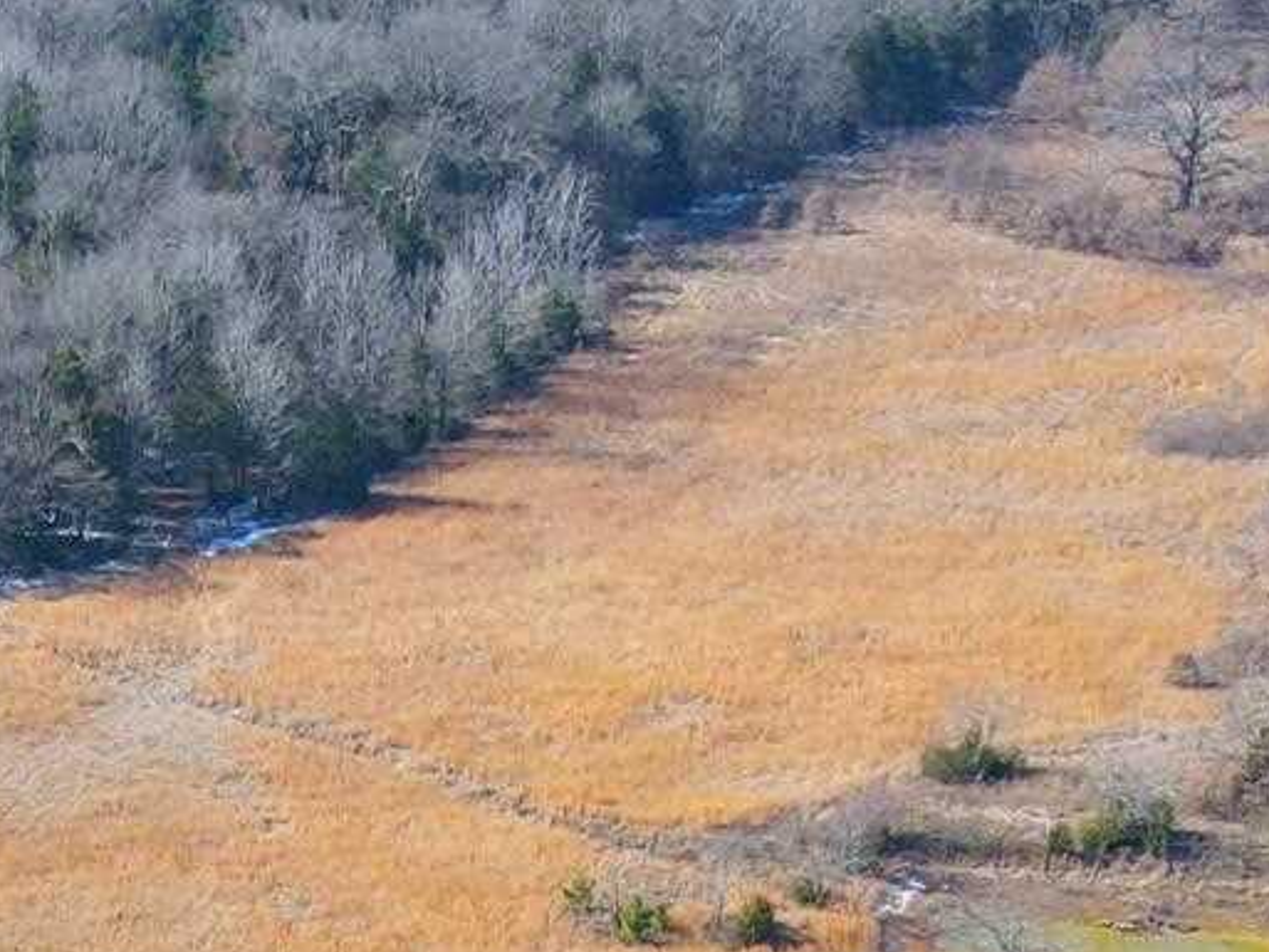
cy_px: 2113
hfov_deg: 16.6
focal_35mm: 117
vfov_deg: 11.1
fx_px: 4290
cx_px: 139
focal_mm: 4.5
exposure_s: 1/250
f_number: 2.8
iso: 100
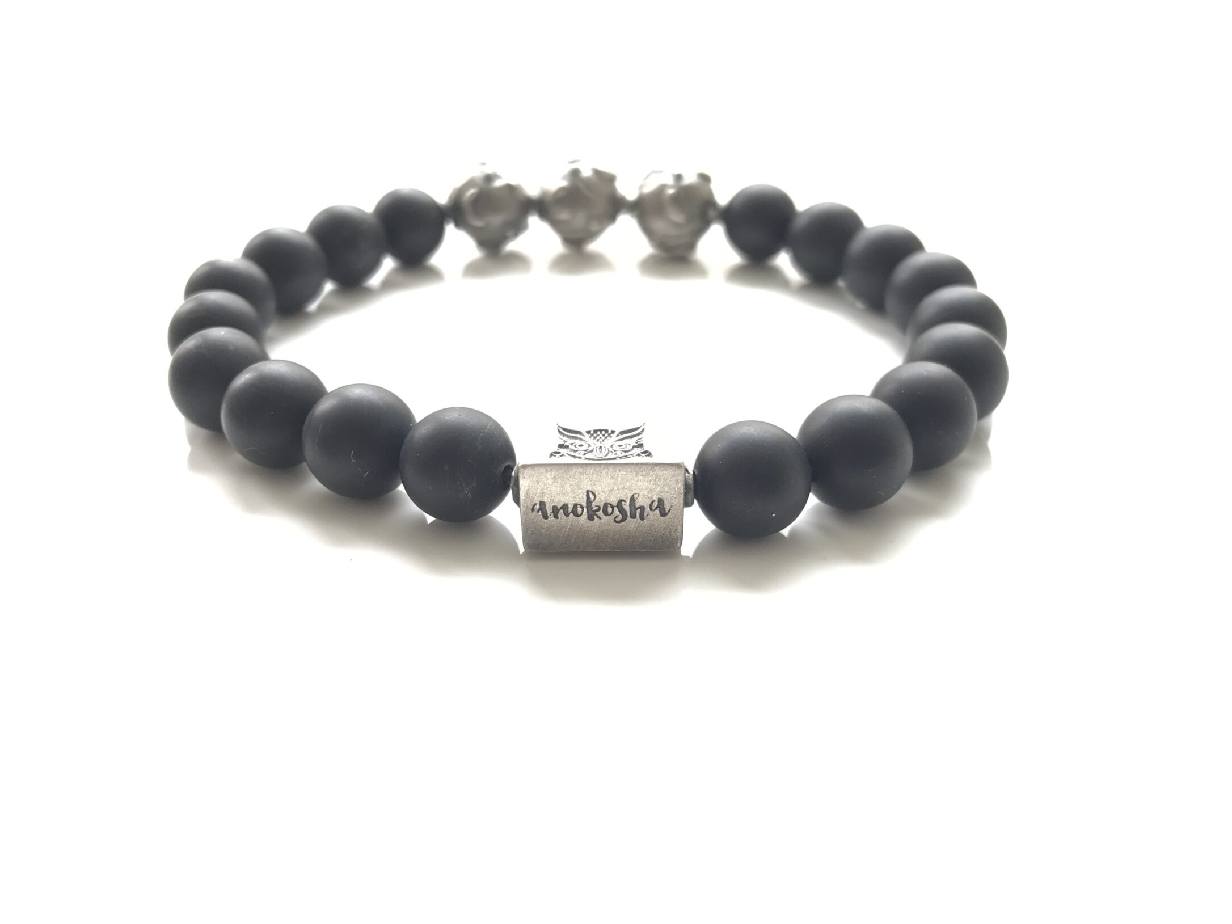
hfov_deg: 55.4
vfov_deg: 42.9
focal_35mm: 33
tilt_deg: -28.7
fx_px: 1174
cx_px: 609
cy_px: 475
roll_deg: +0.6
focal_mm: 3.99
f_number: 1.8
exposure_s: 1/100
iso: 25
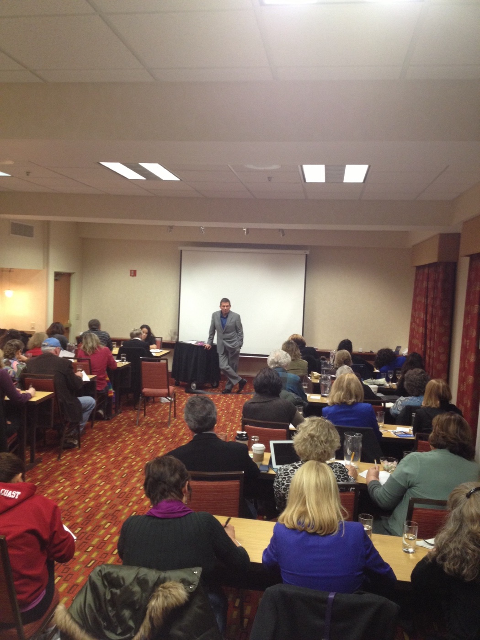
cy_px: 320
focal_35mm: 35
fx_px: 647
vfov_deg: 52.6
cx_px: 240
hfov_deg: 40.7
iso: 160
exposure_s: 1/20
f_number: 2.4
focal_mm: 4.28
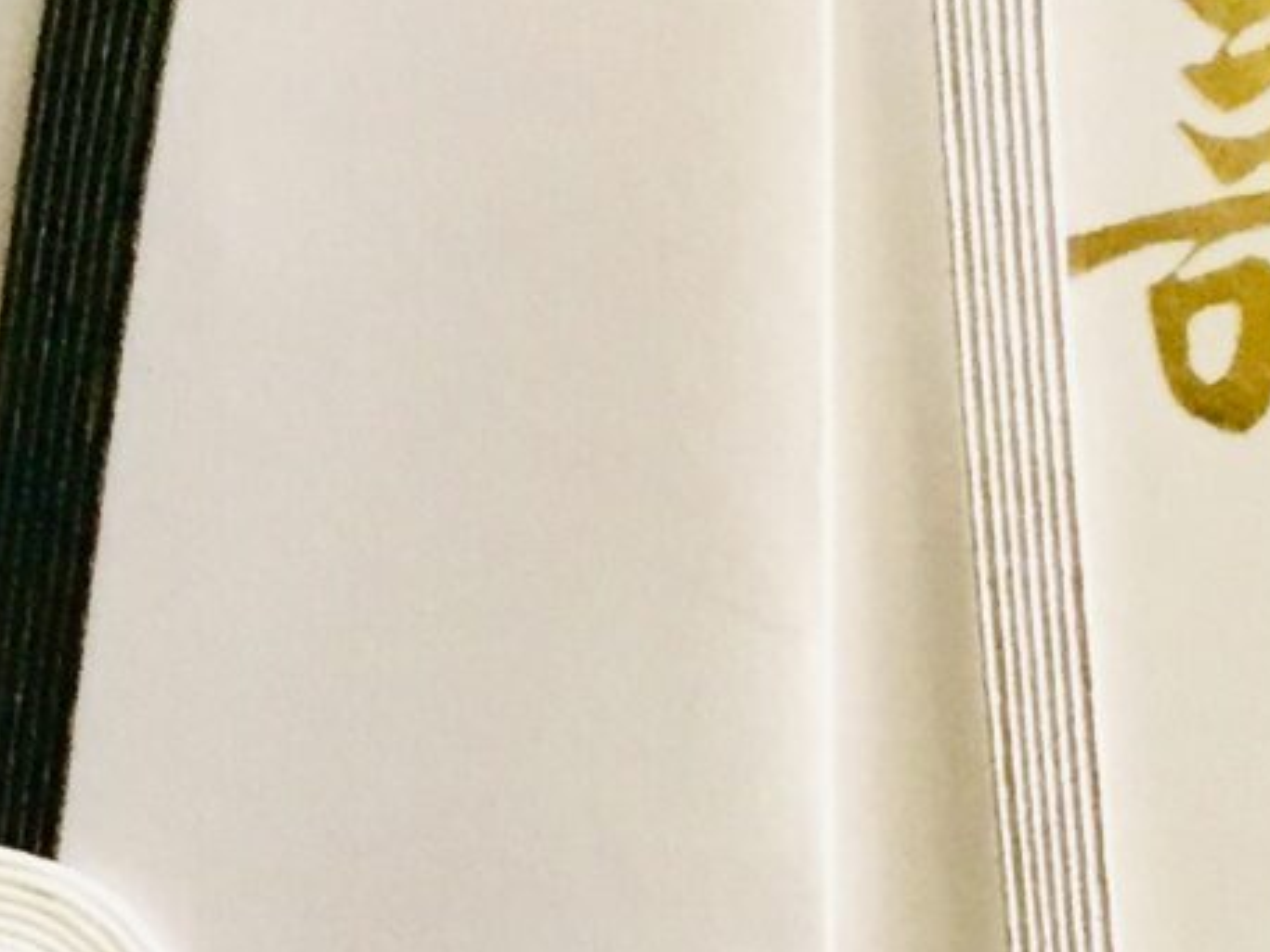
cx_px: 638
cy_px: 740
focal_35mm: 174
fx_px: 6384
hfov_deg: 11.4
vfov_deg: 8.5
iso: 125
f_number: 2.4
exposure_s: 1/30
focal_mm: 3.3
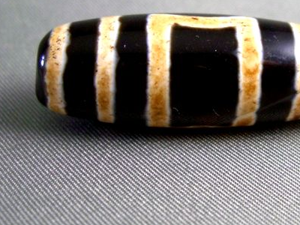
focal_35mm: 57
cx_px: 203
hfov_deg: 33.4
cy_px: 76
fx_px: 494
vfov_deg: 25.5
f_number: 2.8
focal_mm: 7.9
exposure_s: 1/60
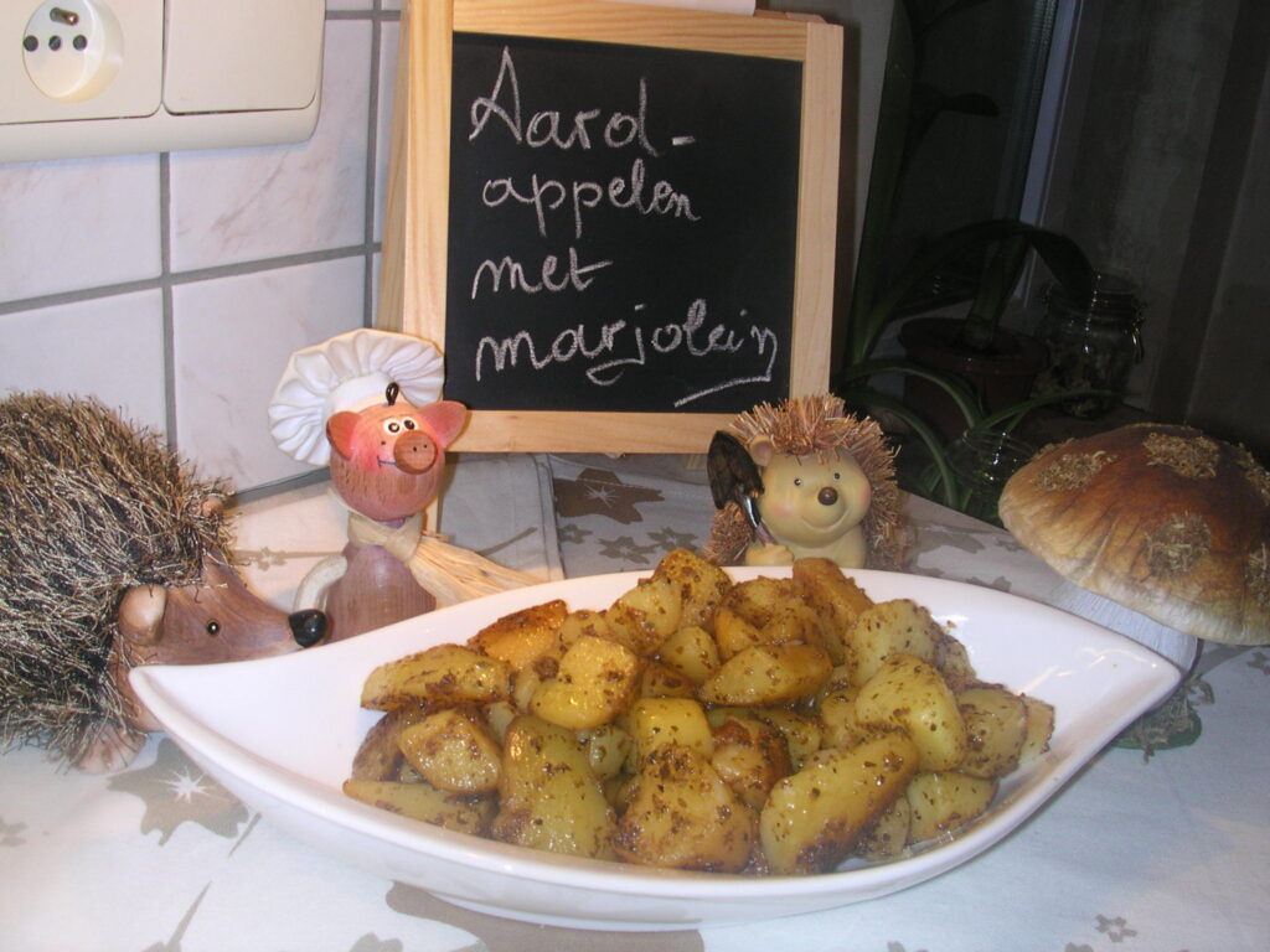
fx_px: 1357
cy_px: 476
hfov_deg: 50.1
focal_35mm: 37
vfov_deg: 38.7
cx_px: 635
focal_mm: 5.6
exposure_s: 1/30
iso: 100
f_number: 4.5
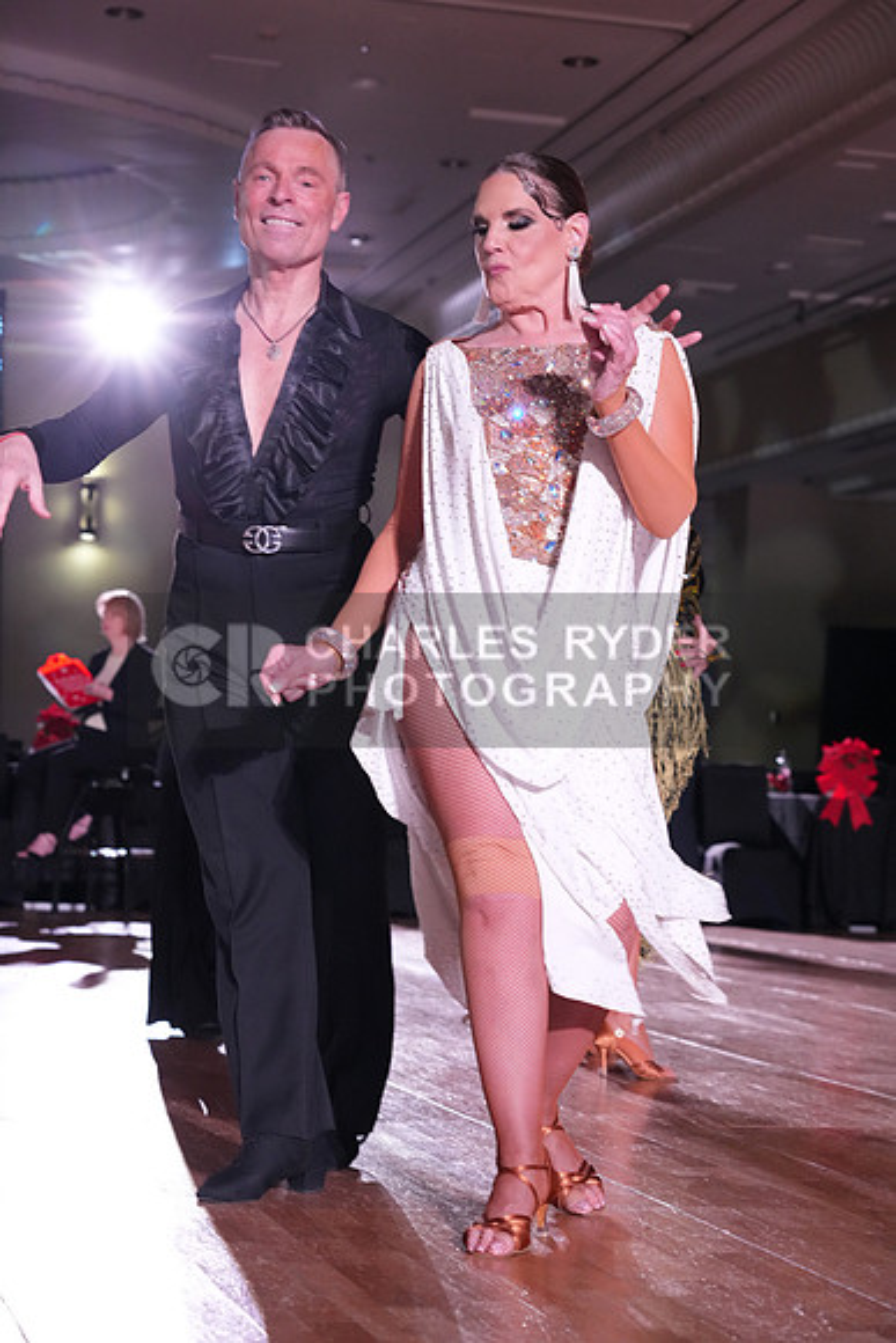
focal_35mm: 71
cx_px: 448
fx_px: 2649
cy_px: 672
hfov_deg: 19.2
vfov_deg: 28.4
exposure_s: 1/320
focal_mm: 71
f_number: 5
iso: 5000
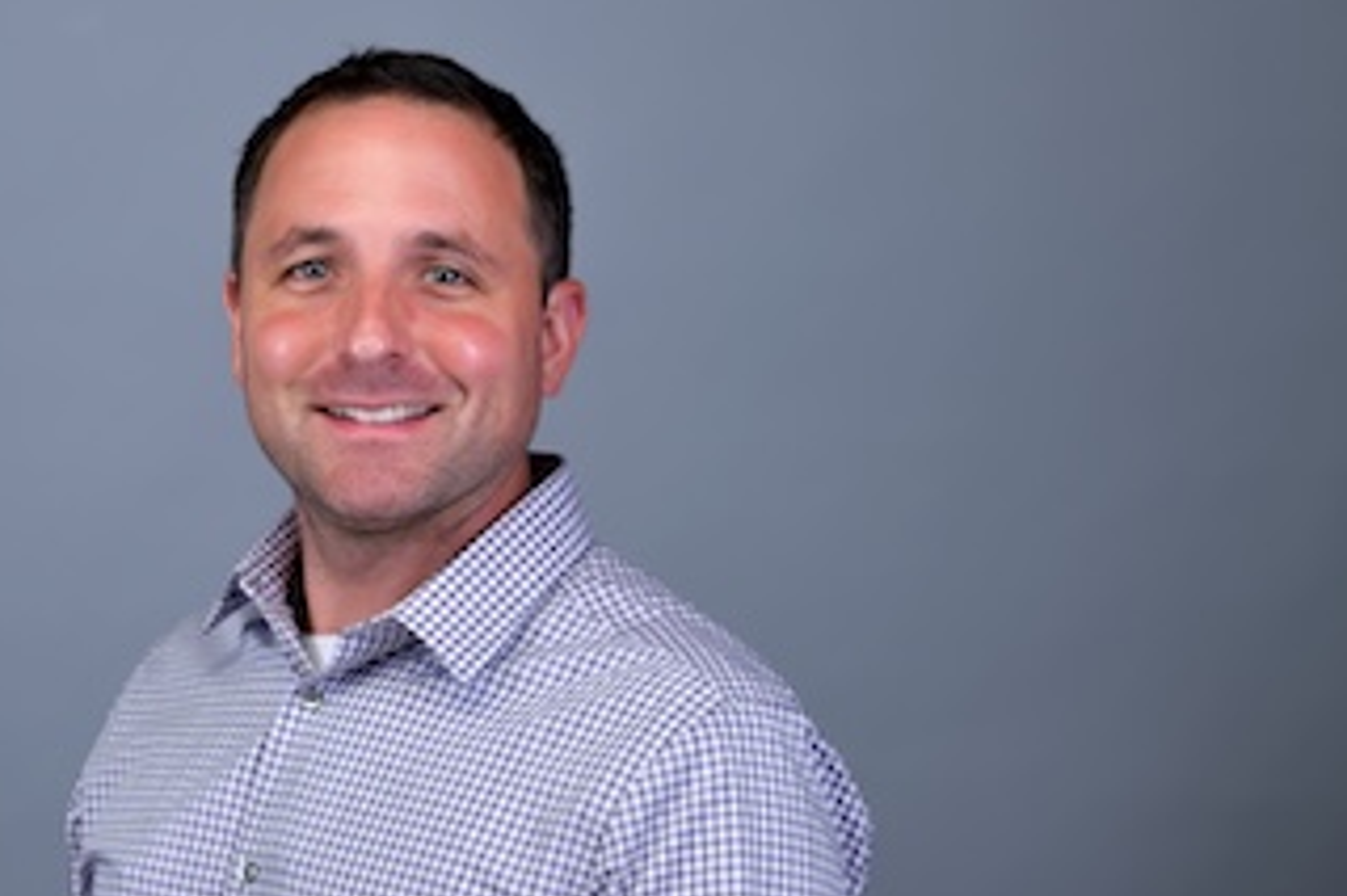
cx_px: 366
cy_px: 402
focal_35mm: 133
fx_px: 4974
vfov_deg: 10.3
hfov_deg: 15.4
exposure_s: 1/125
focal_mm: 85
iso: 50
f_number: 5.6
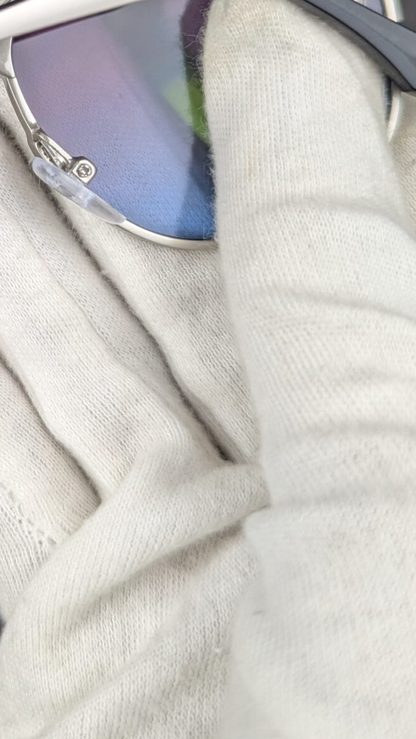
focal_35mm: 57
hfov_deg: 19.8
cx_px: -80
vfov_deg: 34.8
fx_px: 1117
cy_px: 95
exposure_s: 1/105
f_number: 1.85
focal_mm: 6.81
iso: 50
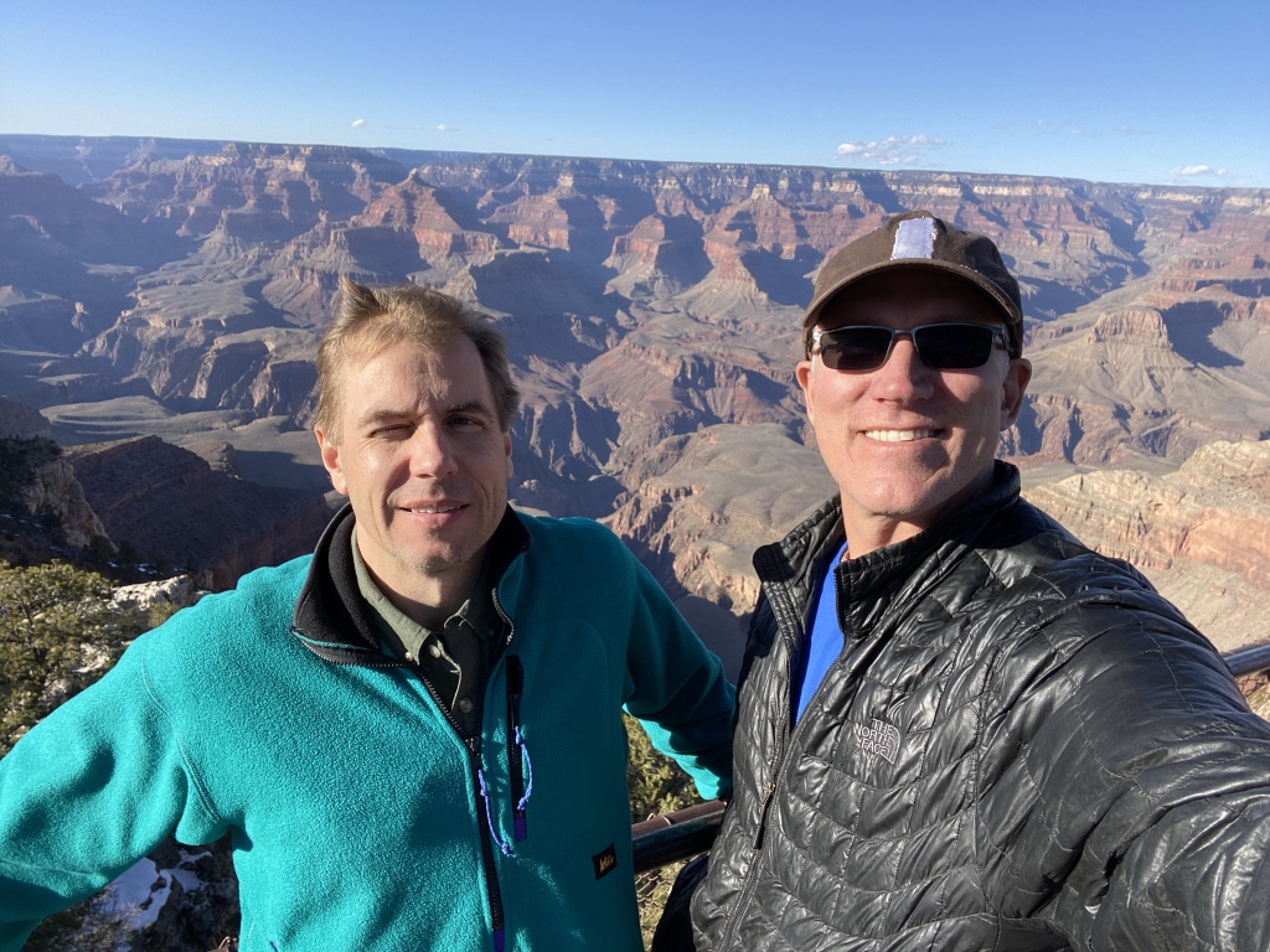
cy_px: 476
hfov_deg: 73.9
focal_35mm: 23
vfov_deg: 58.9
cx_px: 635
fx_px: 844
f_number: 2.2
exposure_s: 1/750
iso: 25
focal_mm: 2.71
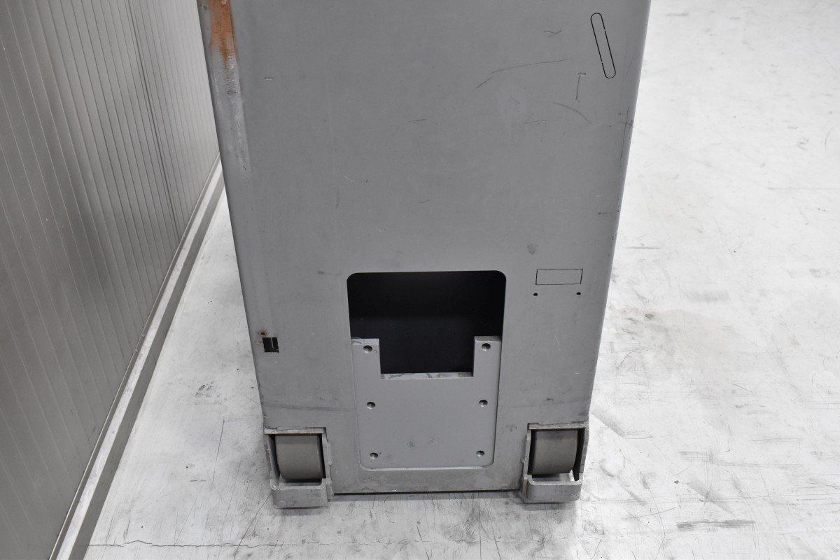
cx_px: 420
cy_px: 280
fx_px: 805
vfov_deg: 38.4
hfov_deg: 55.1
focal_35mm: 34
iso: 1600
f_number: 5
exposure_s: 1/25
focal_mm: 23
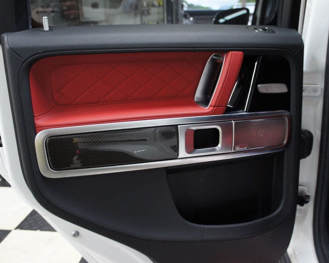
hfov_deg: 57.1
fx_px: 302
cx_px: 179
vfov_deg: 47.1
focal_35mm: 31
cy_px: 130
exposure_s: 1/50
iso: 1600
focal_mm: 18
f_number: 3.5
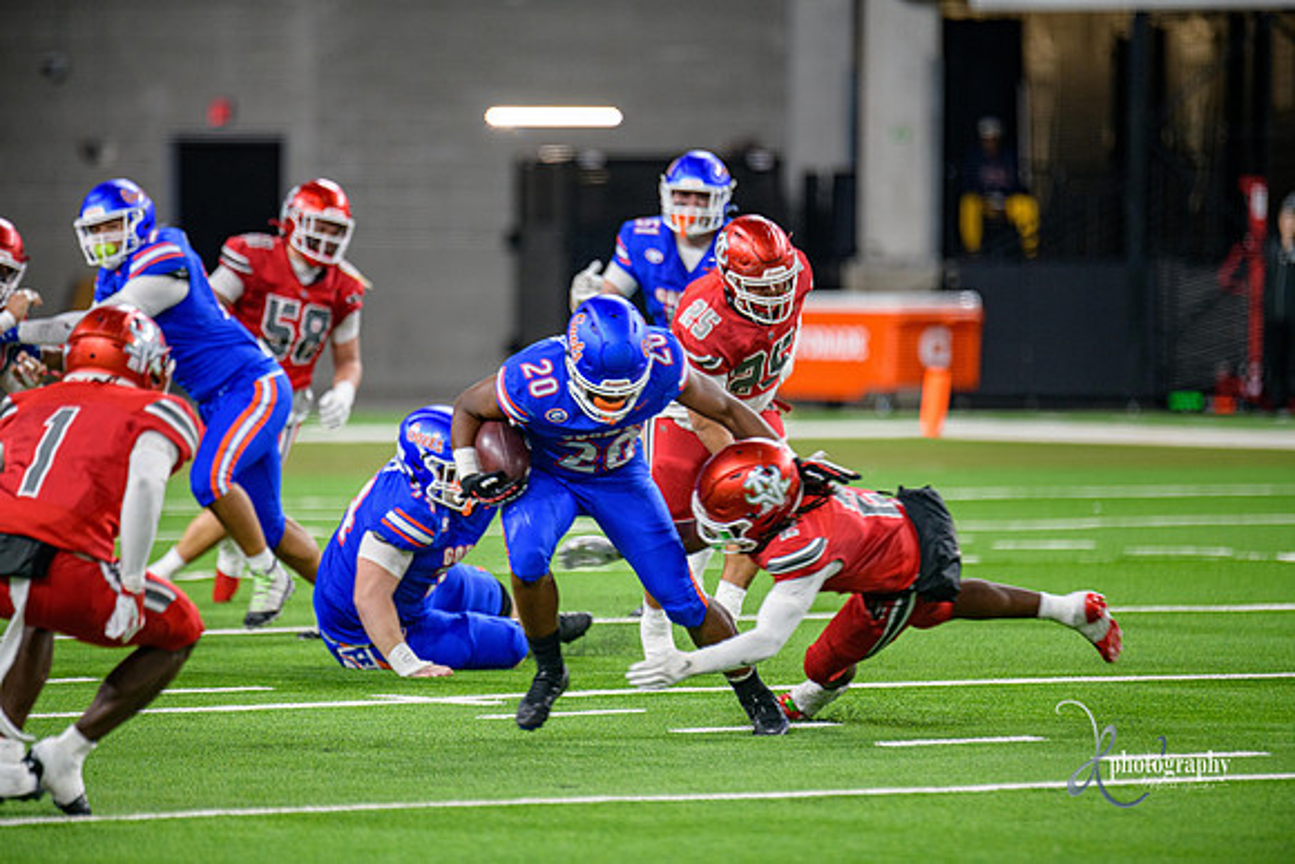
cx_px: 648
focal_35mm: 300
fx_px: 10794
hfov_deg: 6.9
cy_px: 432
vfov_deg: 4.6
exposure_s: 1/400
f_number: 2.8
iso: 1000
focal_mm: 300
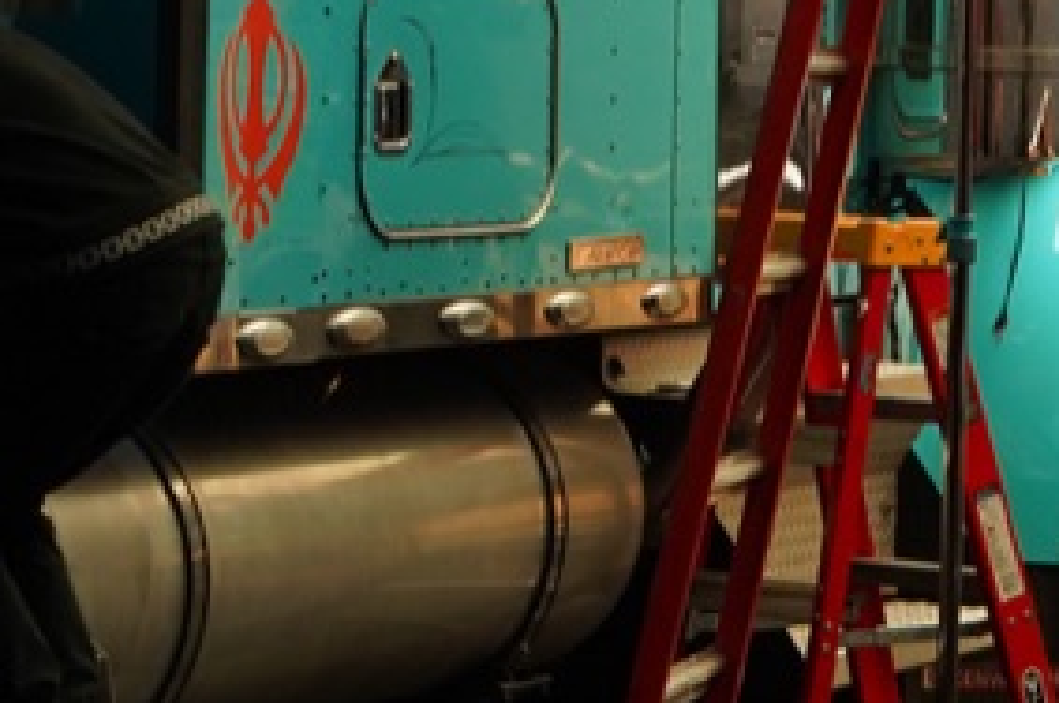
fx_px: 5318
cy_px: -254
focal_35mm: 181
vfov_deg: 7.5
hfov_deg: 11.2
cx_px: 1257
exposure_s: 1/125
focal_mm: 32
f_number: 4
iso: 1000
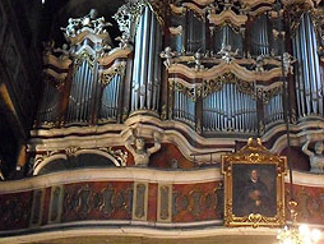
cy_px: 116
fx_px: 581
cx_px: 250
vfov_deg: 23.7
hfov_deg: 30.5
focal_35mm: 62
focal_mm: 6.3
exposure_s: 1/15
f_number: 3.2
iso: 800
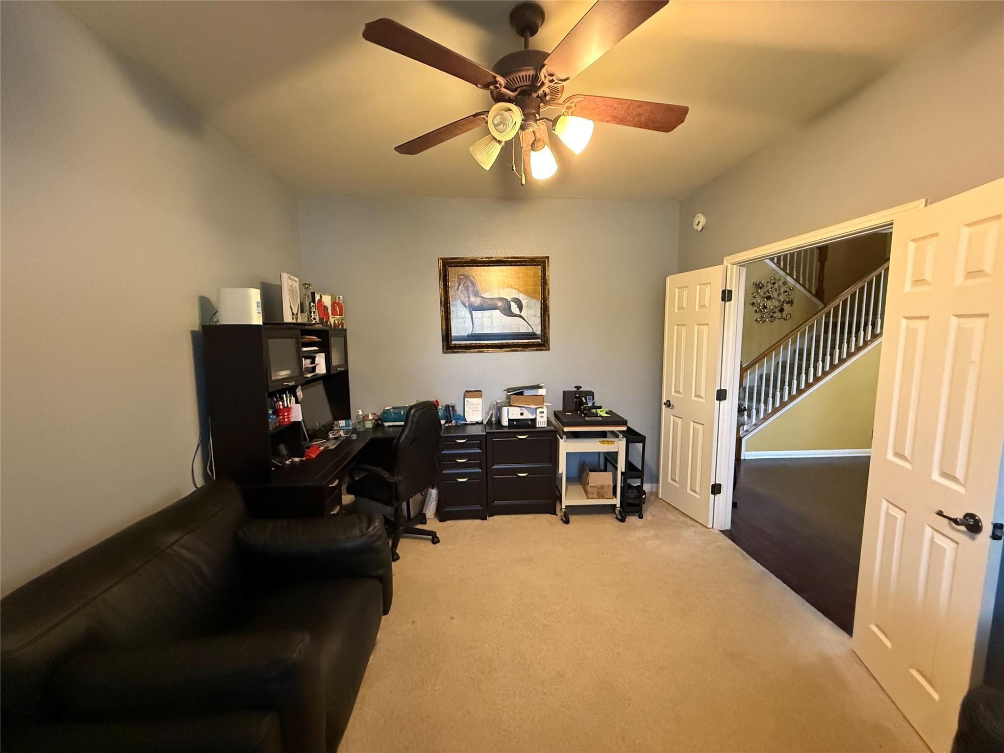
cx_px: 502
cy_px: 376
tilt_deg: -5.2
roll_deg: +1.0
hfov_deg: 102.1
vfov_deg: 85.7
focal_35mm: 14
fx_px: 406
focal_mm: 2.22
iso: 1000
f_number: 2.2
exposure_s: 1/60
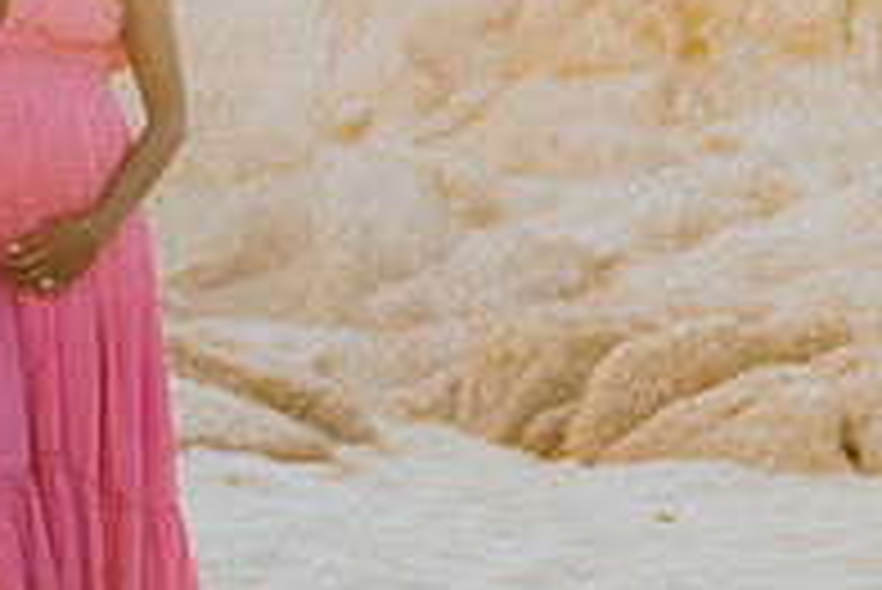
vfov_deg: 7.8
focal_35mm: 176
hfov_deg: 11.4
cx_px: -225
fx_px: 4315
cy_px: 25
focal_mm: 58
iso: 100
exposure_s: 1/800
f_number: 1.8
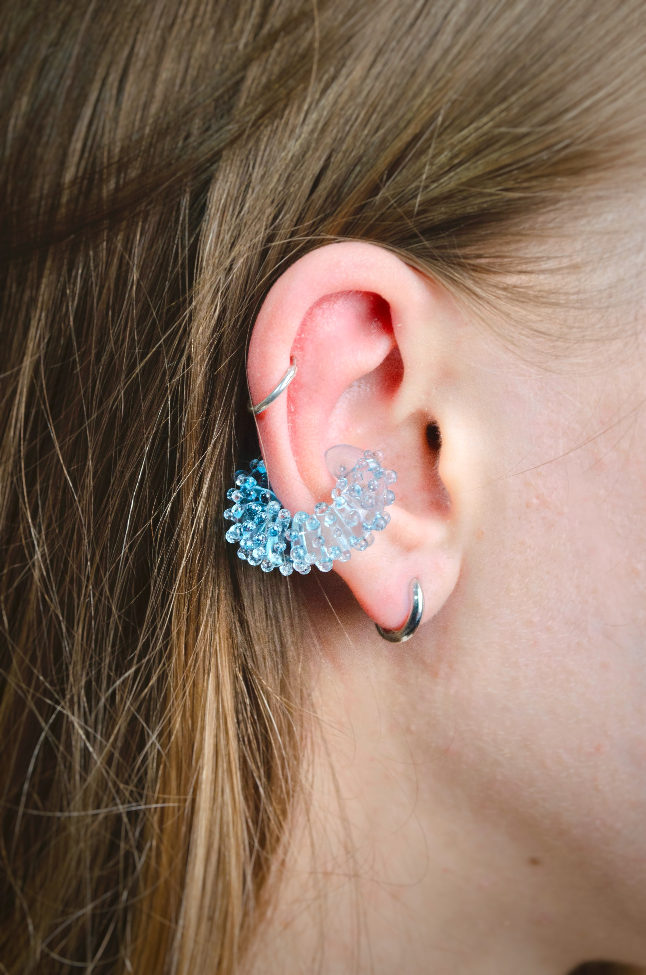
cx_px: 323
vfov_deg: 26.0
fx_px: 2109
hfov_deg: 17.4
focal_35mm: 78
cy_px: 488
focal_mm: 52
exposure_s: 1/125
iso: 400
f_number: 5.6
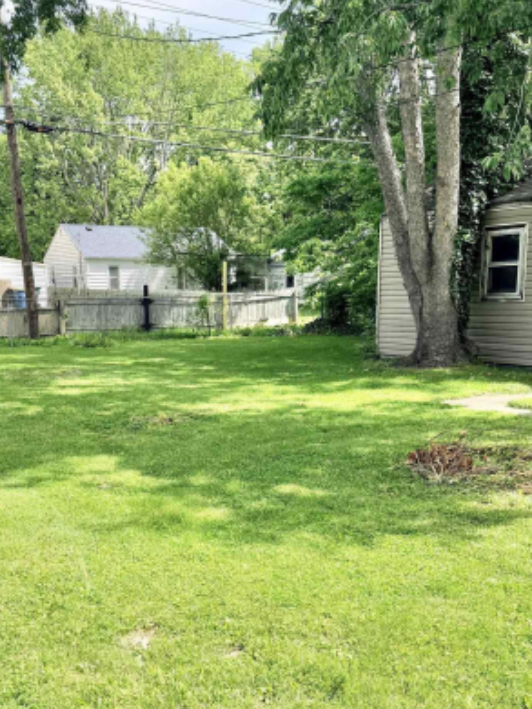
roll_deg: +0.7
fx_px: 839
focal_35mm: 41
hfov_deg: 35.0
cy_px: 479
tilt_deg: -13.1
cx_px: 205
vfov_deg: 45.0
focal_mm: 6.76
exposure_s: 1/2445
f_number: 1.78
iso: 80
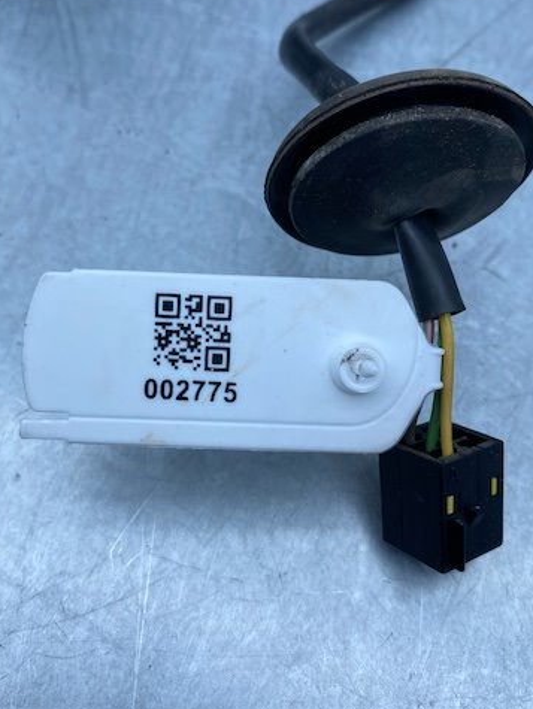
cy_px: 312
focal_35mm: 35
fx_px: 718
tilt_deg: -62.7
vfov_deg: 52.5
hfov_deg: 40.7
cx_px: 248
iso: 32
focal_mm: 4.25
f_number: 1.8
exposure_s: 1/965
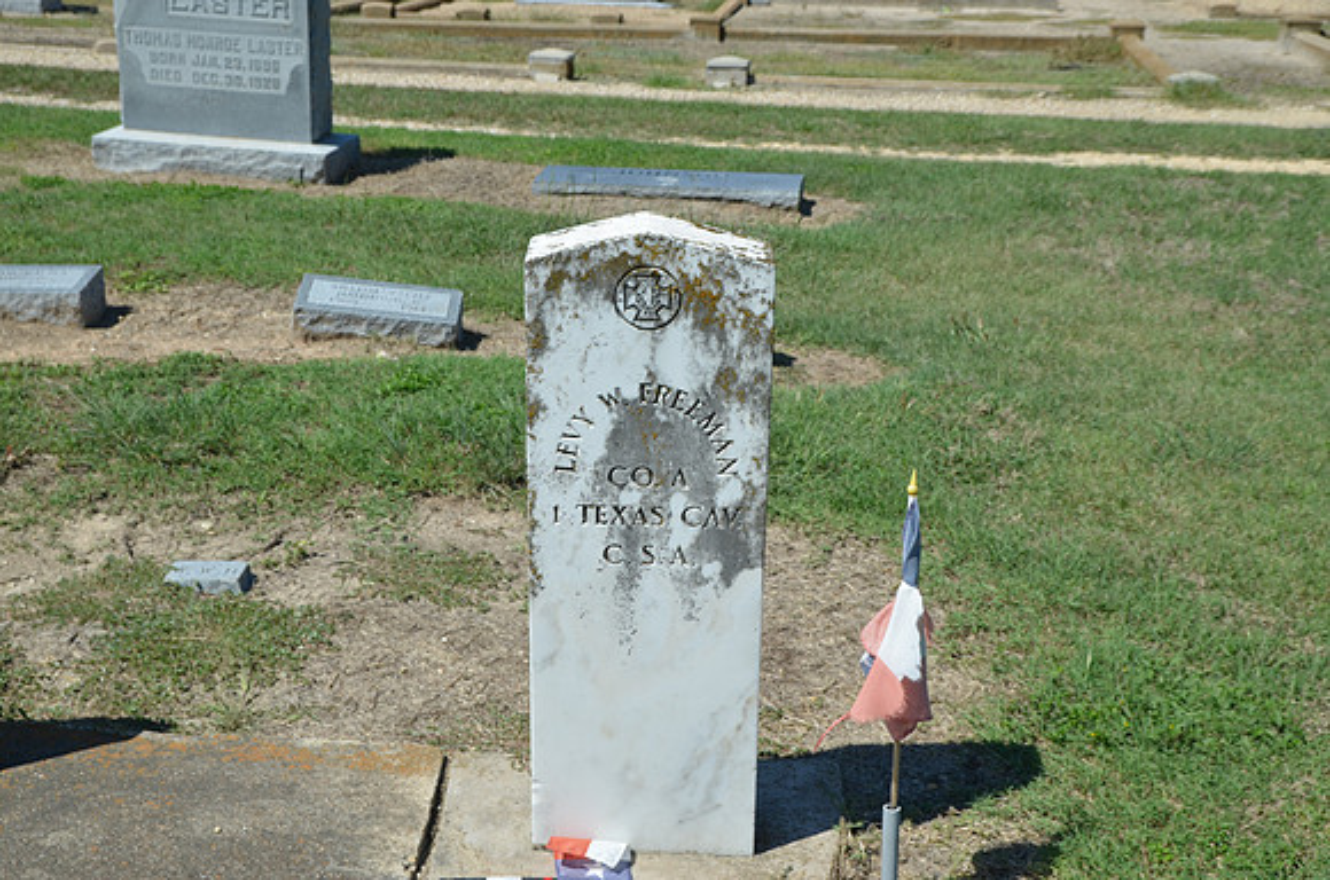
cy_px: 440
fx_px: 1769
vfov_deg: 27.9
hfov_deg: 41.2
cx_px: 665
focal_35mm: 48
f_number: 8
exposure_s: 1/250
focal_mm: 32
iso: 200
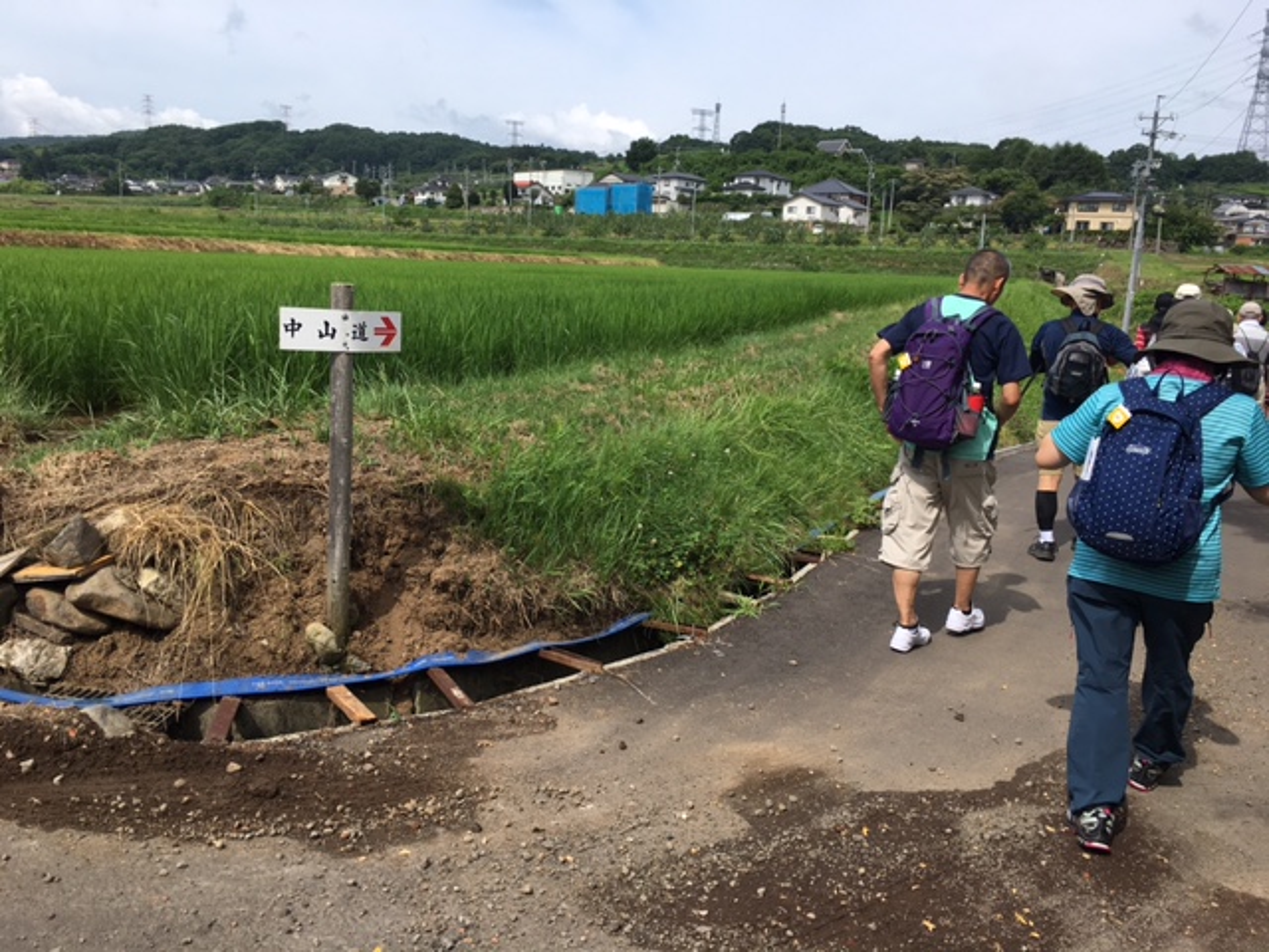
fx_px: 1063
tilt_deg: -11.3
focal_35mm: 29
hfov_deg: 61.7
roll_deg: -2.5
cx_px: 634
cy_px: 476
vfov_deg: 48.2
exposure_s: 1/1451
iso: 25
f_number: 2.2
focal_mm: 4.15
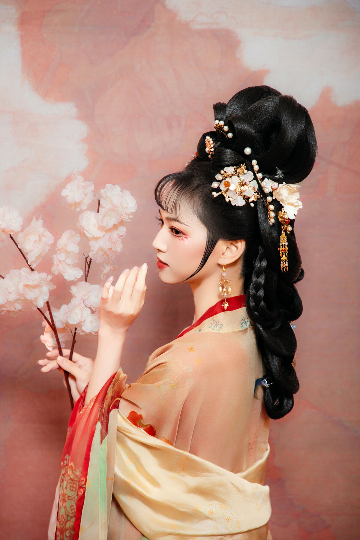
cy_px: 270
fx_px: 1545
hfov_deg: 13.3
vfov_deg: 19.8
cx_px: 180
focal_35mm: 103
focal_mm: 105
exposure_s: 1/160
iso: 100
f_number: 5
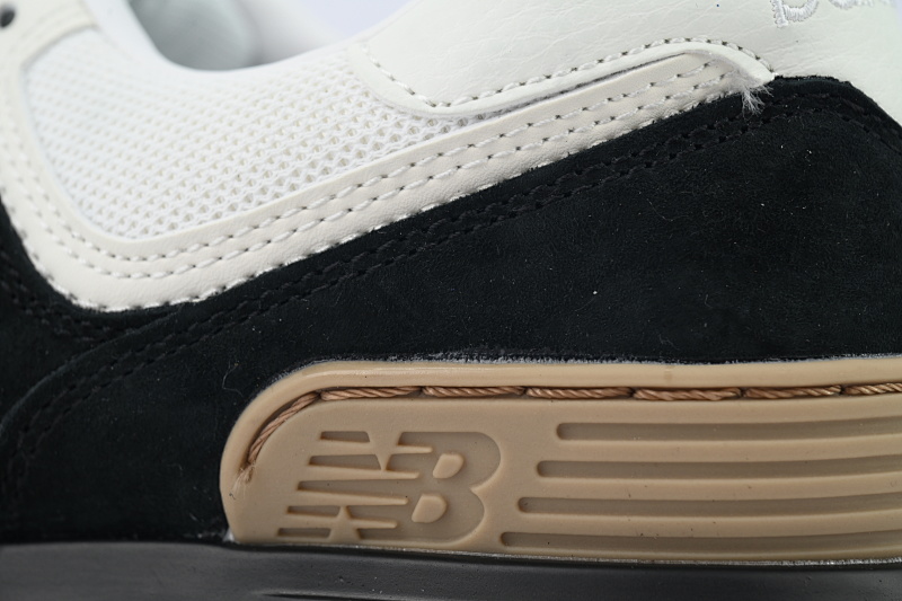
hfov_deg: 17.1
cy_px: 300
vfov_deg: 11.4
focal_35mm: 120
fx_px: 3006
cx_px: 451
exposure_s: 1/100
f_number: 11
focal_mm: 120
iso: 400
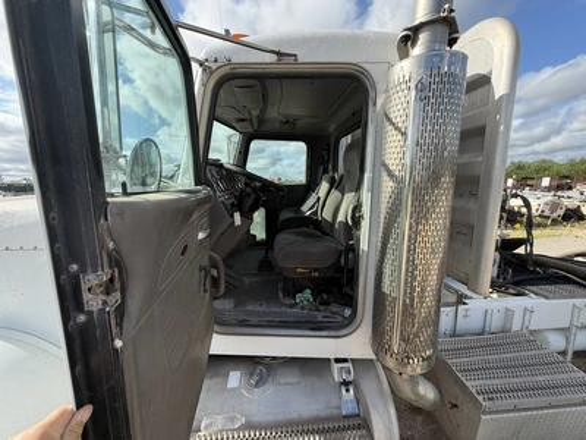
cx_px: 293
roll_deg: +0.1
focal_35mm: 14
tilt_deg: -7.8
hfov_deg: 102.1
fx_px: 237
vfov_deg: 85.7
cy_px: 220
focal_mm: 2.22
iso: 40
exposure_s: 1/701
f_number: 2.2
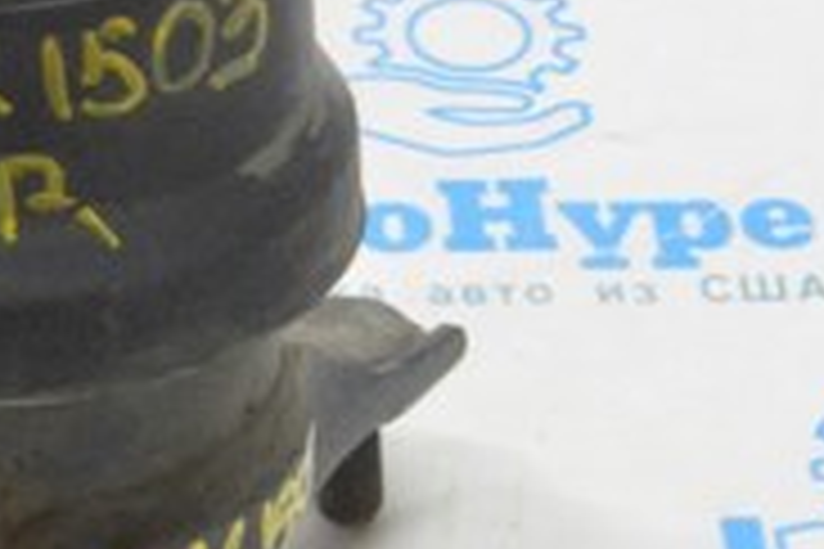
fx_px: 4555
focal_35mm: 199
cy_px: 110
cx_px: -54
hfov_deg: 10.2
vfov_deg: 6.9
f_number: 20
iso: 6400
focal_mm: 38
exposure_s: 1/15
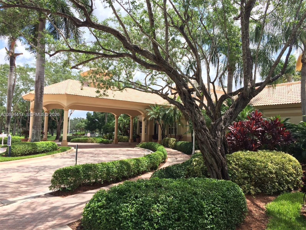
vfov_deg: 48.2
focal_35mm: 29
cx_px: 153
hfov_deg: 61.7
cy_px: 115
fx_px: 256
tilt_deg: +3.2
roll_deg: -1.1
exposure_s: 1/977
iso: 32
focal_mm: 4.15
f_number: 2.2
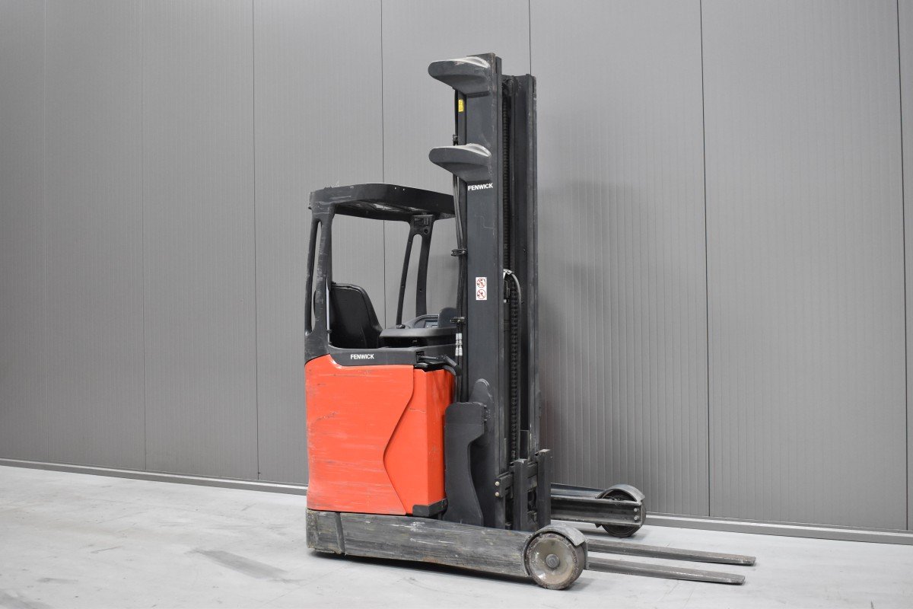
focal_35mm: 36
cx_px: 456
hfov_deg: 53.1
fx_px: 913
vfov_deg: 36.9
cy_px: 304
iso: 1600
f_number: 5
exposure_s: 1/50
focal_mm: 24
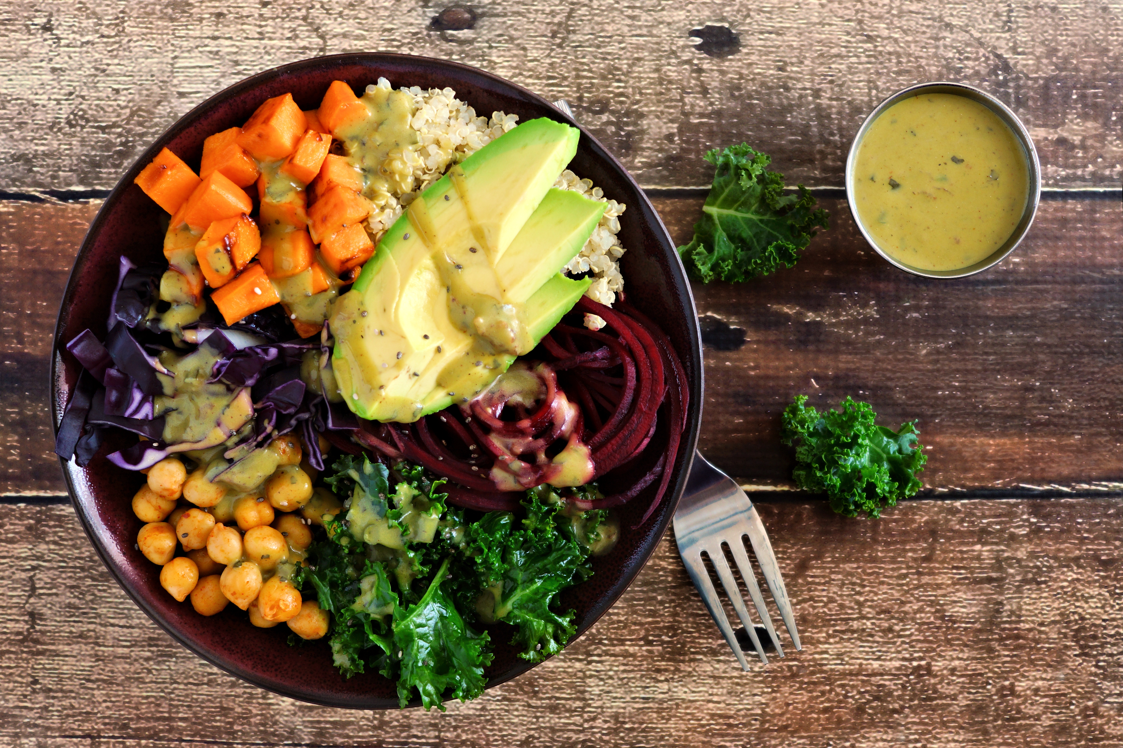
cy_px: 374
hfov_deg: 37.9
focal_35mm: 52
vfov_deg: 25.7
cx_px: 562
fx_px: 1637
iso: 100
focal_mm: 35
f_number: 13
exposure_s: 1.3
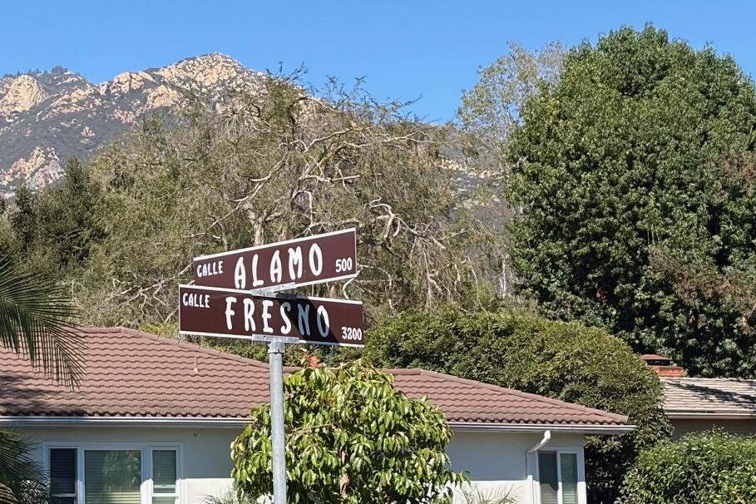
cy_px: 236
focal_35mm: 120
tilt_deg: +7.9
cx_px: 254
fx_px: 2520
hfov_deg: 17.0
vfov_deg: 11.4
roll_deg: +1.9
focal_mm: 5.96
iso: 40
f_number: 1.6
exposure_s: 1/2075
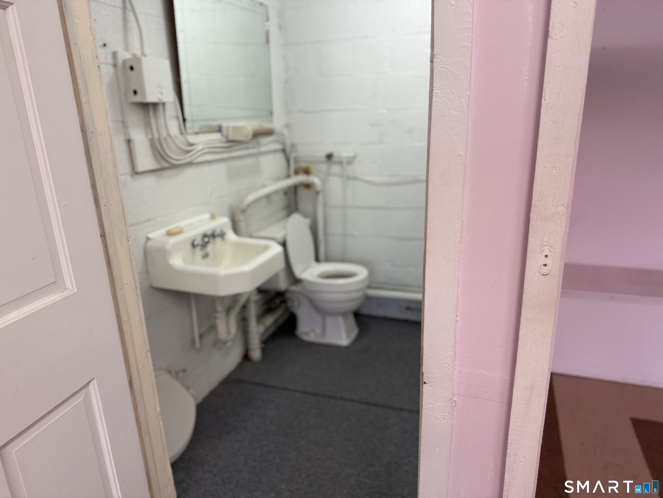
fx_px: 460
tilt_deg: -16.2
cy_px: 249
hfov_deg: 71.6
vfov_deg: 56.8
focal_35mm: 24
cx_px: 332
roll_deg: +0.7
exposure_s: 1/60
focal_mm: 6.76
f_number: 1.78
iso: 160
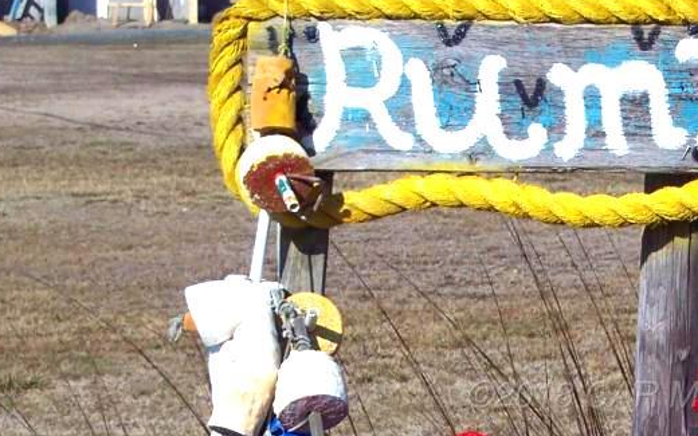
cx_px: 605
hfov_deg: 11.0
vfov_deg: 6.9
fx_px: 3614
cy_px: 394
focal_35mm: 190
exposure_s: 1/750
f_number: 5.6
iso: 100
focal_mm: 18.7
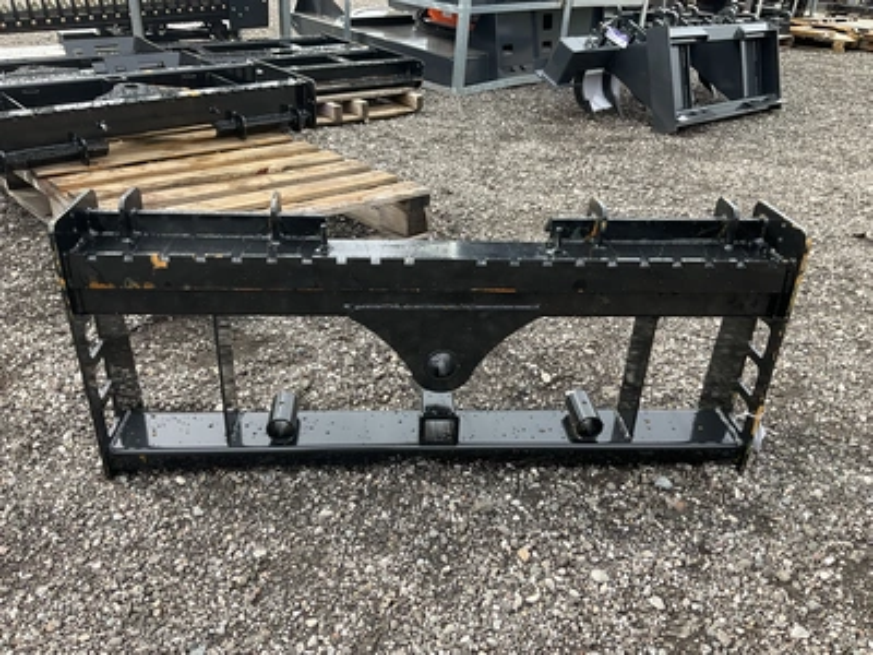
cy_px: 328
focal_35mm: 29
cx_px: 436
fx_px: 731
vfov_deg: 48.2
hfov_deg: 61.7
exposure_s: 1/324
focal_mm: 3
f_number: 1.8
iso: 25
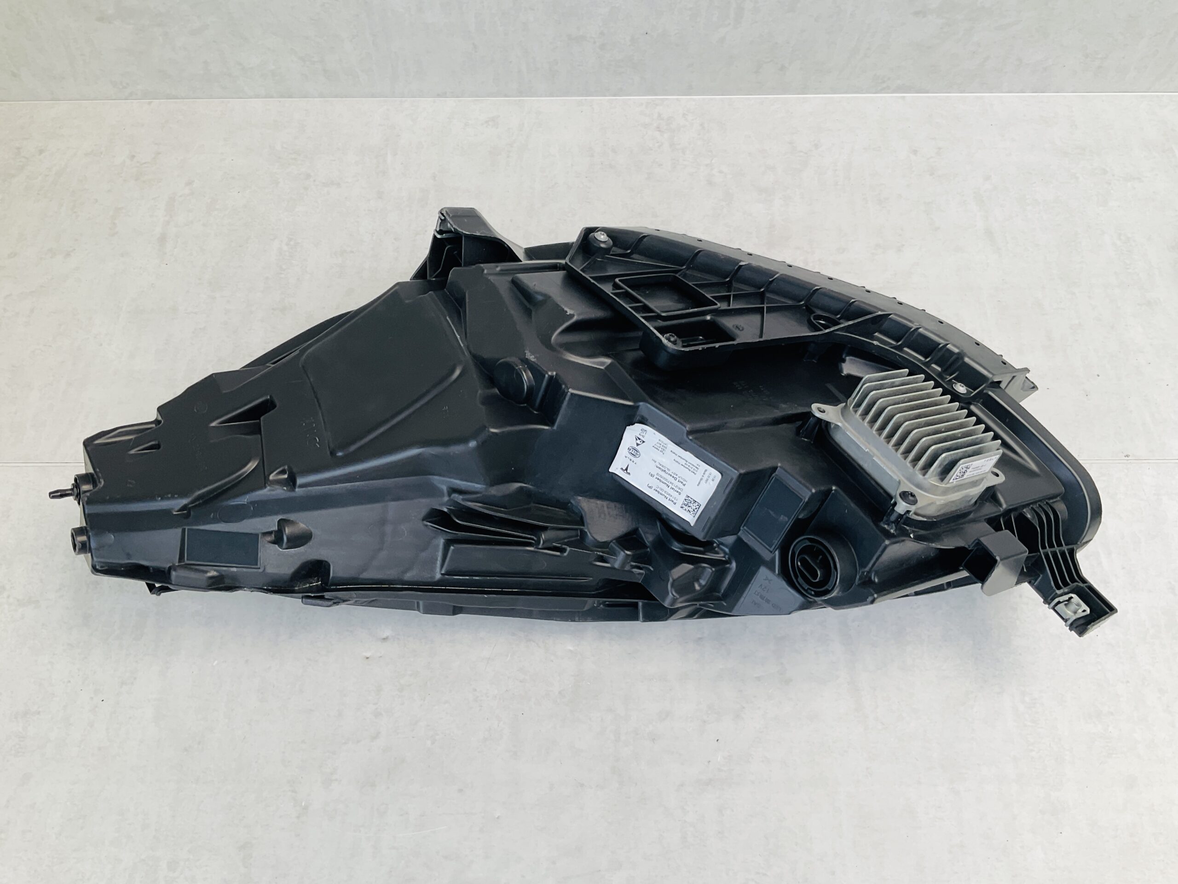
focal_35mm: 29
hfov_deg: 61.7
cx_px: 589
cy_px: 442
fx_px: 987
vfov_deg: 48.2
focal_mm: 3
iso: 16
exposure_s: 1/177
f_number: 1.8
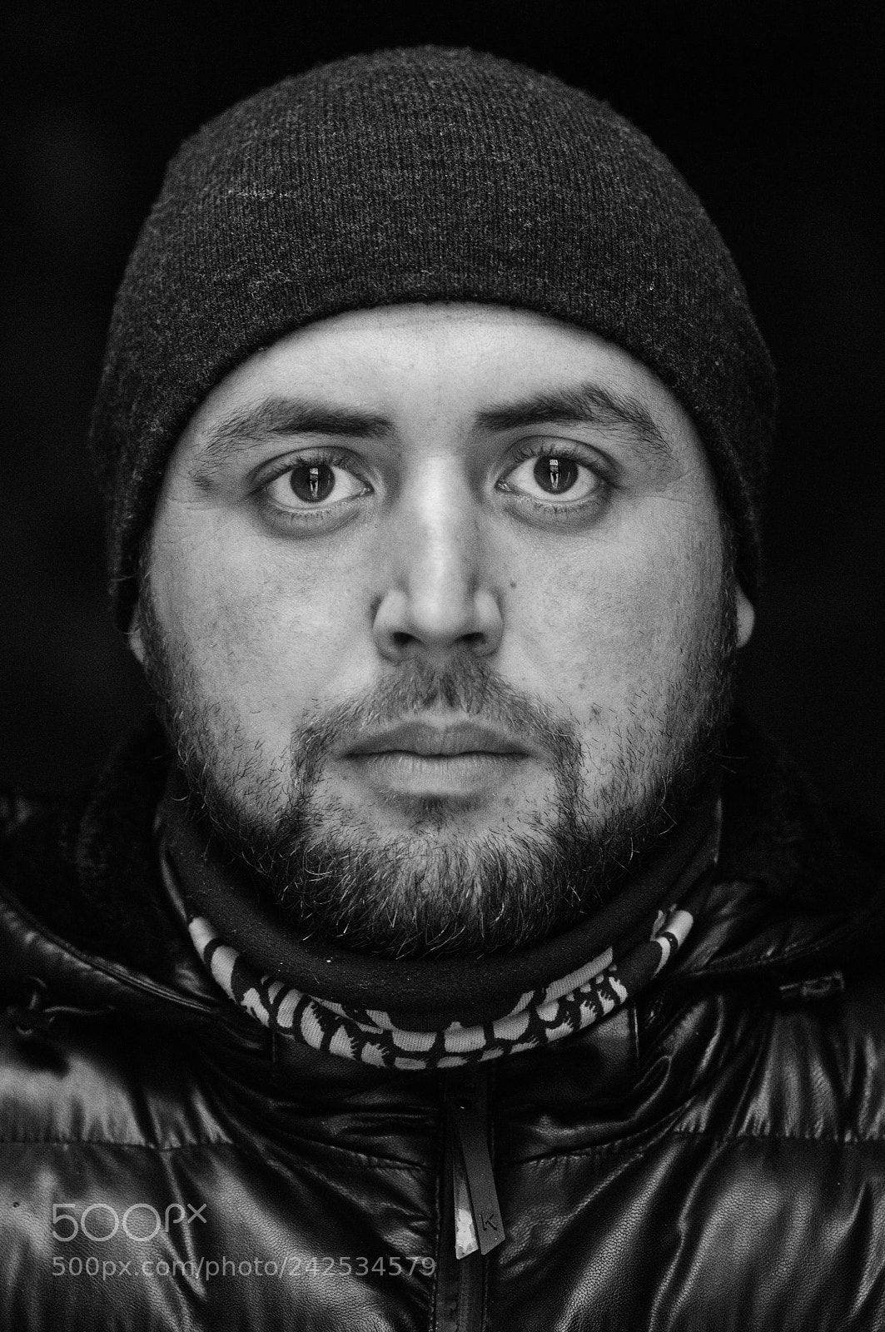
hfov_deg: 10.7
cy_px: 666
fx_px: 4712
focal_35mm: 128
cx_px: 442
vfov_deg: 16.1
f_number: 3.5
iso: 800
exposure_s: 1/100
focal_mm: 85
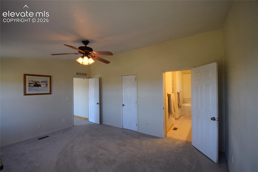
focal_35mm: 15
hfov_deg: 100.4
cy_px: 86
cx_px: 129
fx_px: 108
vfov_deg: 77.4
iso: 400
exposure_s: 1/80
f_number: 4.5
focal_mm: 10
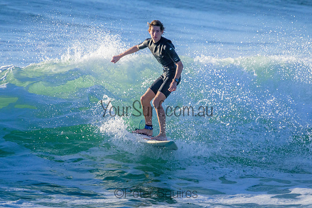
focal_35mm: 1094
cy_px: 121
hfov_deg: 1.9
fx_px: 9481
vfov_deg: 1.3
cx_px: 143
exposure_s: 1/2000
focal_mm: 800
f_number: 11
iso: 1600
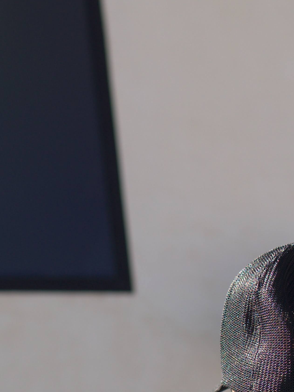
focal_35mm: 155
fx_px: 1755
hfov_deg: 9.5
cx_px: 27
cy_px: 373
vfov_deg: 12.6
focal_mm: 30
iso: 50
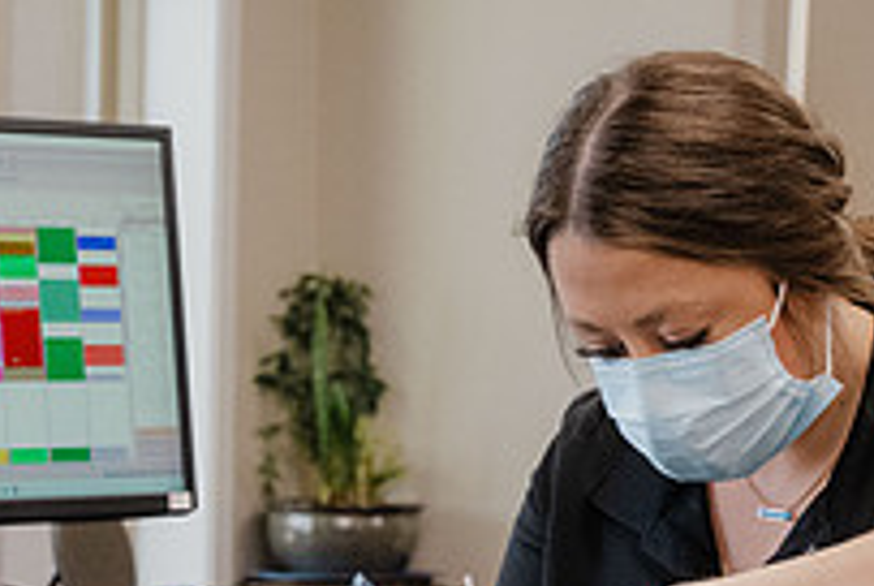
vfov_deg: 7.8
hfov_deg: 11.6
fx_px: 4303
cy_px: 485
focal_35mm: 177
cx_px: 439
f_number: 8
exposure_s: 1/160
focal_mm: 62
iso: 6400
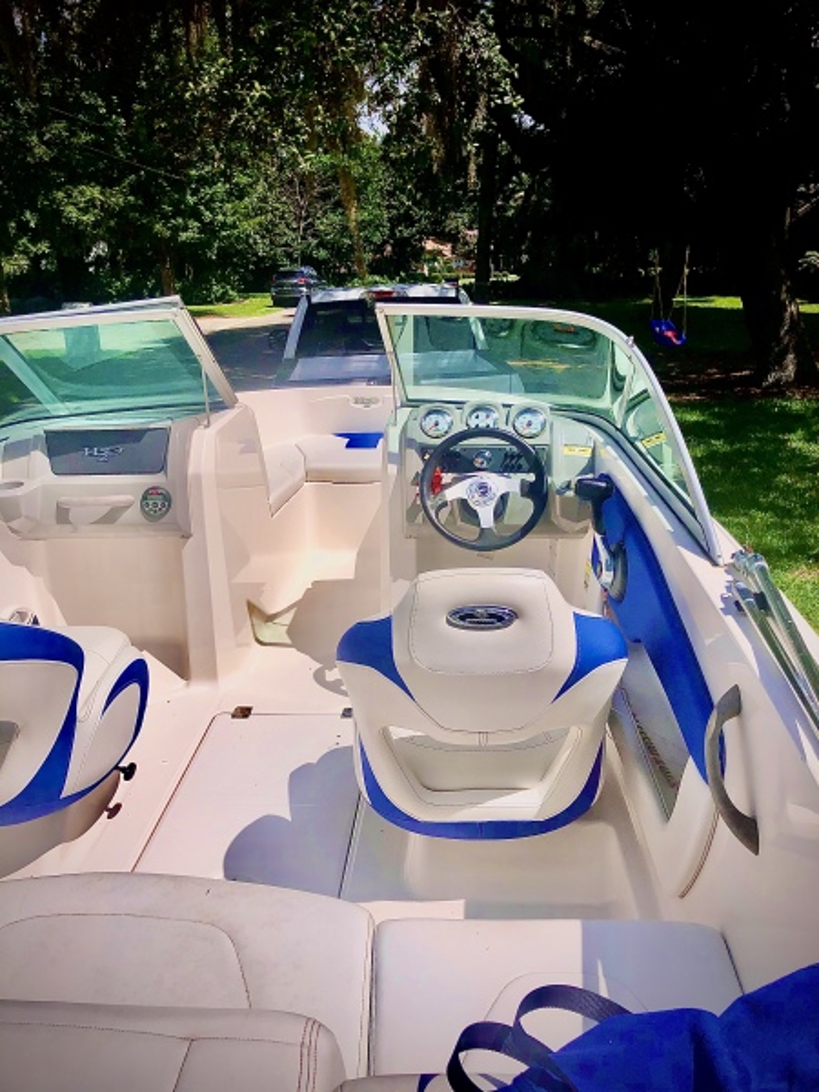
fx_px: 883
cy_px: 546
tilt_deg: -18.0
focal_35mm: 28
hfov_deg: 49.7
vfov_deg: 63.4
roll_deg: +0.8
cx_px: 410
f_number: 1.8
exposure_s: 1/4808
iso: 20
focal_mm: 3.99
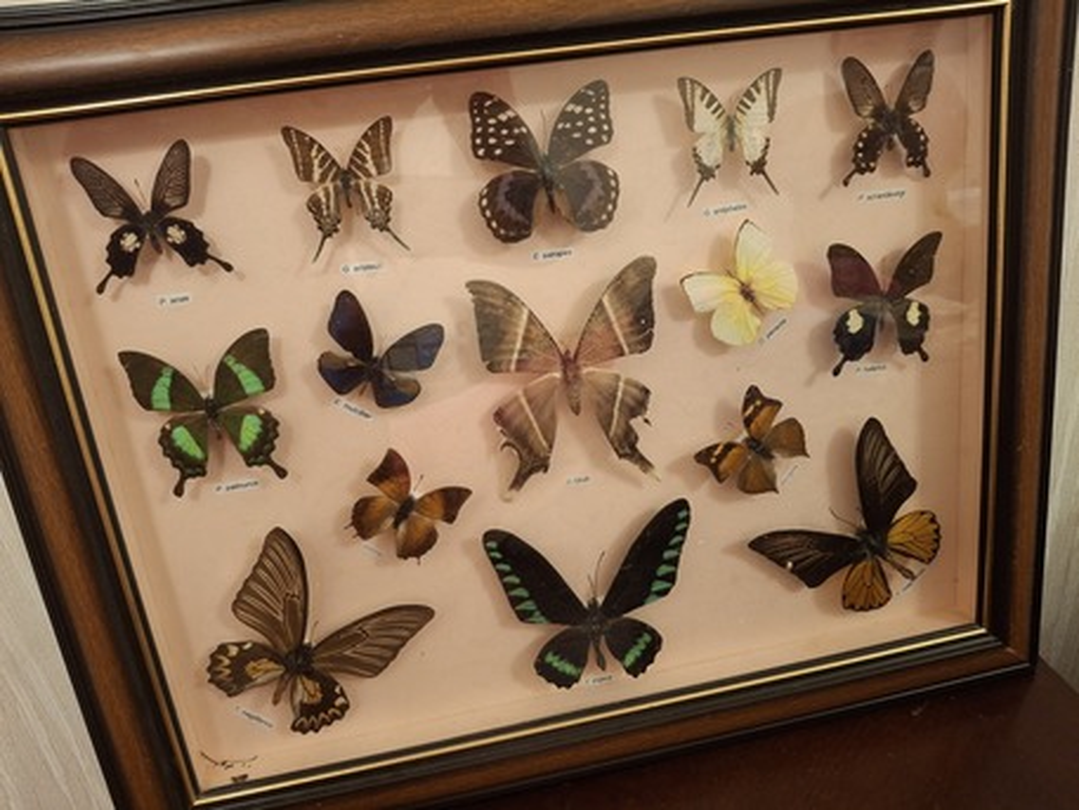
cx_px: 540
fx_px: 779
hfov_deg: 69.4
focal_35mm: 25
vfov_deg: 54.9
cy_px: 405
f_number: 1.8
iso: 200
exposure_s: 1/50
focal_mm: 4.69
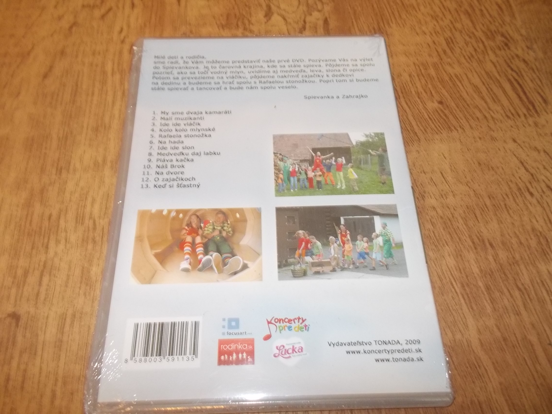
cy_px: 207
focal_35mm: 29
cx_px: 276
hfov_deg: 61.7
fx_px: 462
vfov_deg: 48.2
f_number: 3.3
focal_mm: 4.1
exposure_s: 1/30
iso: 320
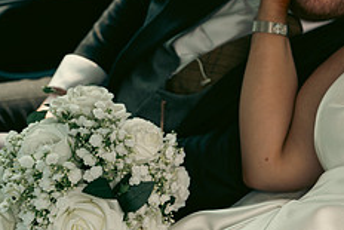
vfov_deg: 19.4
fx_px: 669
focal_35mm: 70
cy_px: 76
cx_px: 368
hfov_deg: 26.8
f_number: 3.5
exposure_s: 1/500
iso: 250
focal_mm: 28
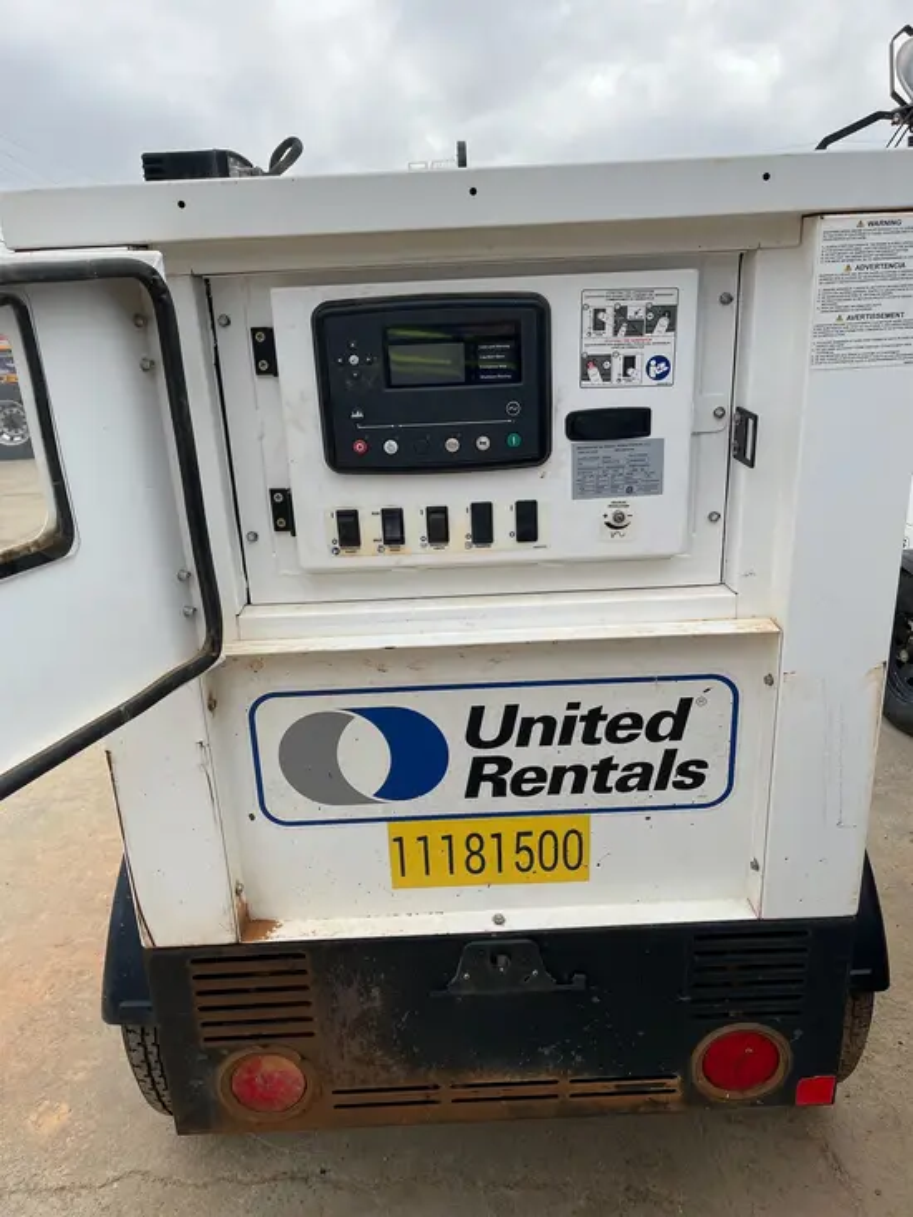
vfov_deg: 67.3
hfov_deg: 53.1
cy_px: 608
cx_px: 456
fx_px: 914
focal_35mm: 26
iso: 50
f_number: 1.6
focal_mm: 5.1
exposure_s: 1/348
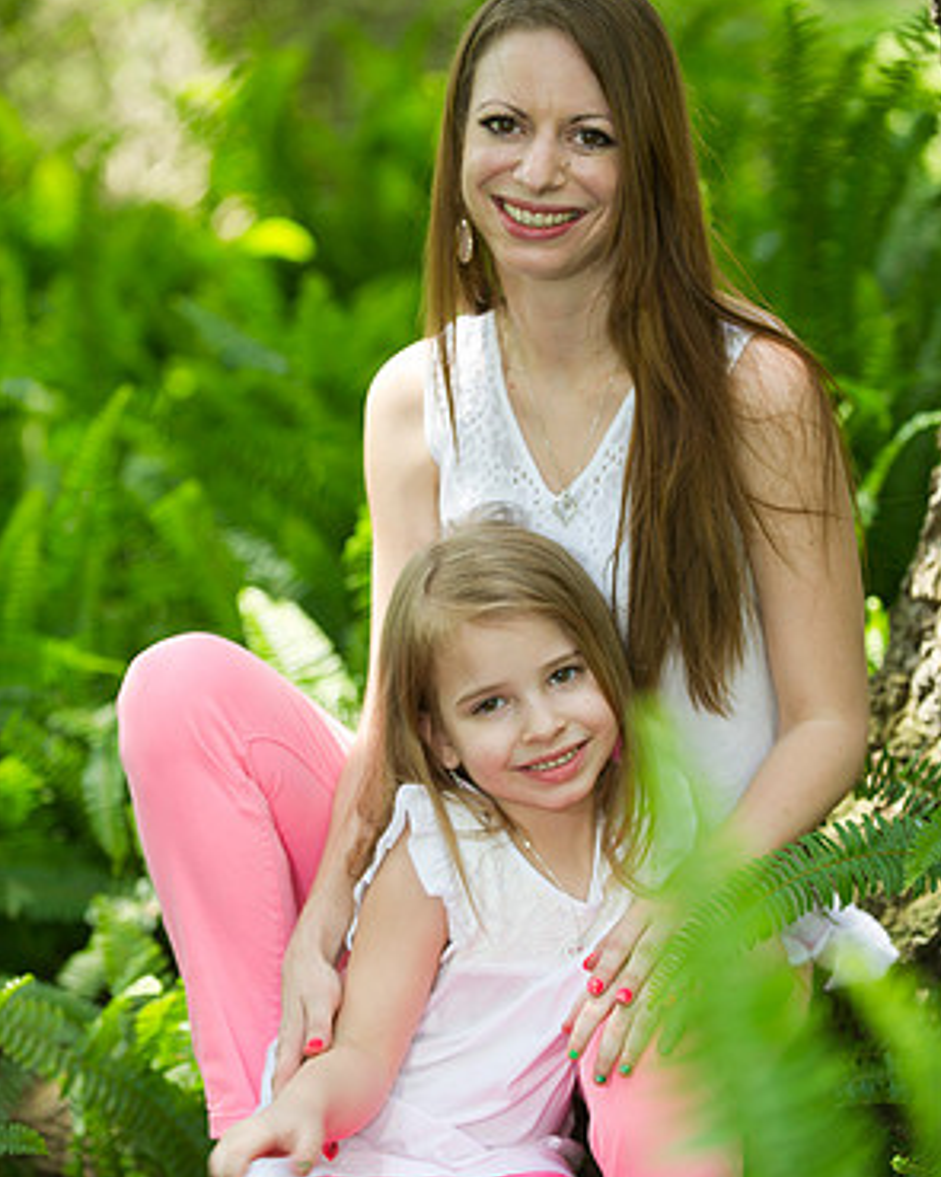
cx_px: 474
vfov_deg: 16.0
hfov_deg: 12.8
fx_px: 4179
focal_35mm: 120
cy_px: 648
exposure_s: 1/200
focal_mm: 105
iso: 200
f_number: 2.8
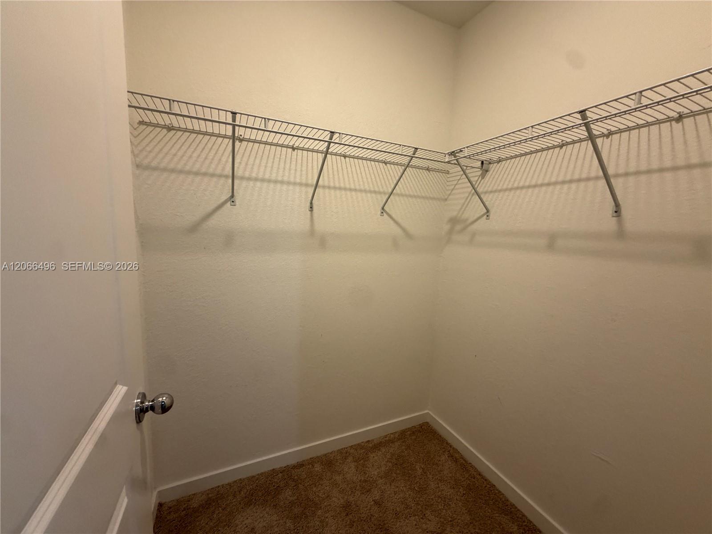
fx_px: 288
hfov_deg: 102.1
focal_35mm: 14
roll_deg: -2.6
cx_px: 356
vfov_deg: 85.7
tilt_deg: -7.6
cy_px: 267
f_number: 2.2
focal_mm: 2.22
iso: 250
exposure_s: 1/120
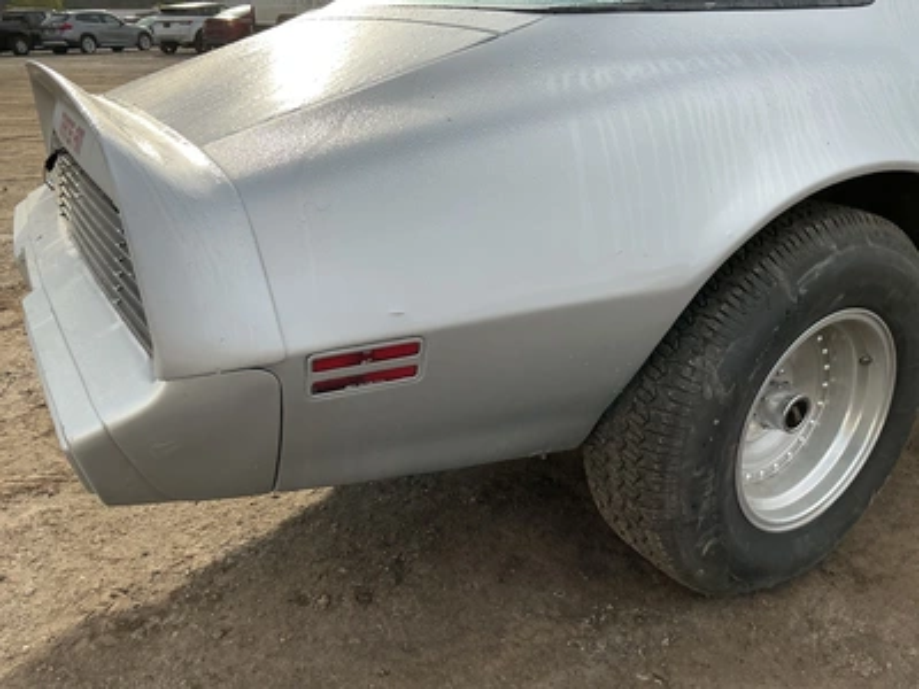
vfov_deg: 49.7
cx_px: 460
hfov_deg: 63.4
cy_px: 344
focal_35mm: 28
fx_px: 743
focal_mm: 3
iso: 25
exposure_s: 1/759
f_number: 1.8
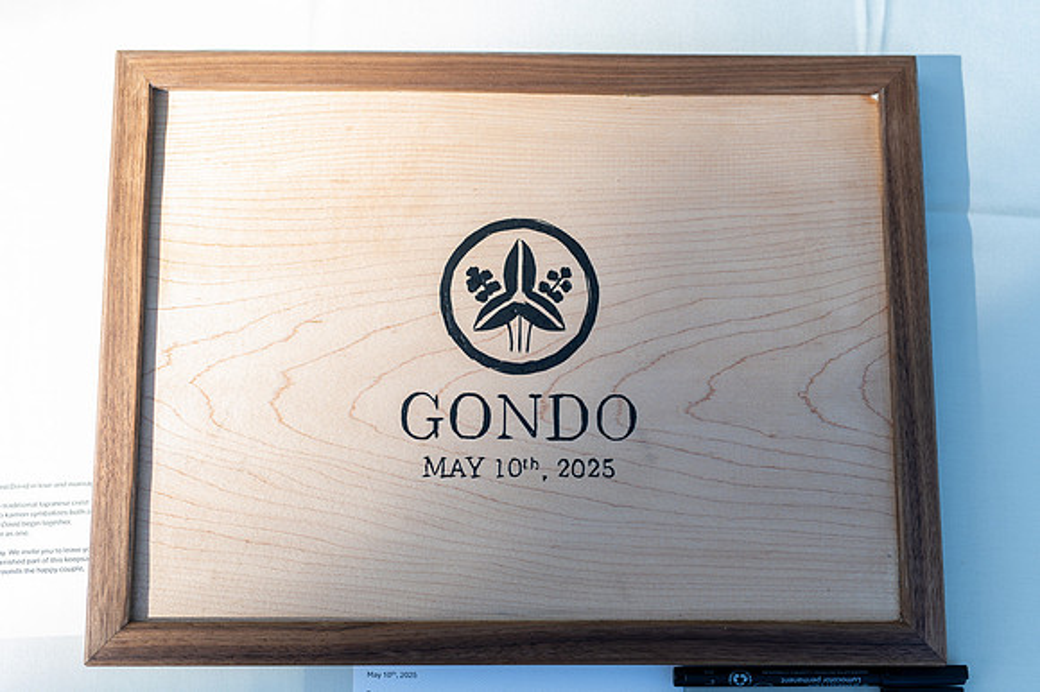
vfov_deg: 27.0
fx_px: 1444
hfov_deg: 39.6
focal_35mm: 50
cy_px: 346
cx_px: 520
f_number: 4
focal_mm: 50
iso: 100
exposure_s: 1/250
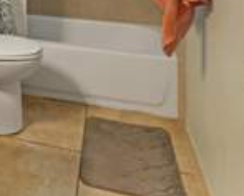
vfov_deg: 25.4
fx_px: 365
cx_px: -37
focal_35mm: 51
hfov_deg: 31.8
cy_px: -66
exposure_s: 1/40
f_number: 9
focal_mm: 11
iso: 250
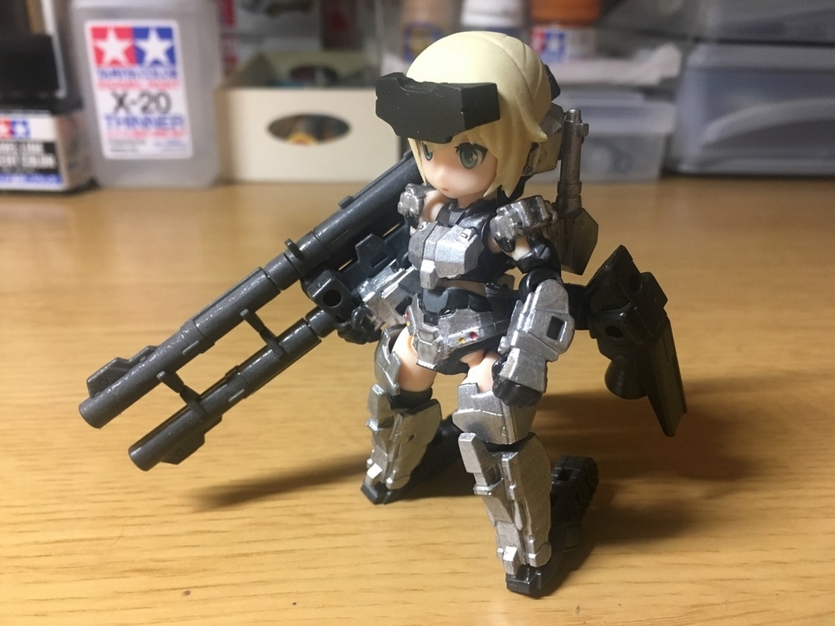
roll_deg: -1.4
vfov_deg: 48.2
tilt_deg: -24.5
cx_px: 418
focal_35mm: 29
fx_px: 700
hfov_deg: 61.7
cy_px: 313
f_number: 2.2
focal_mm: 4.15
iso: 125
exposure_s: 1/30
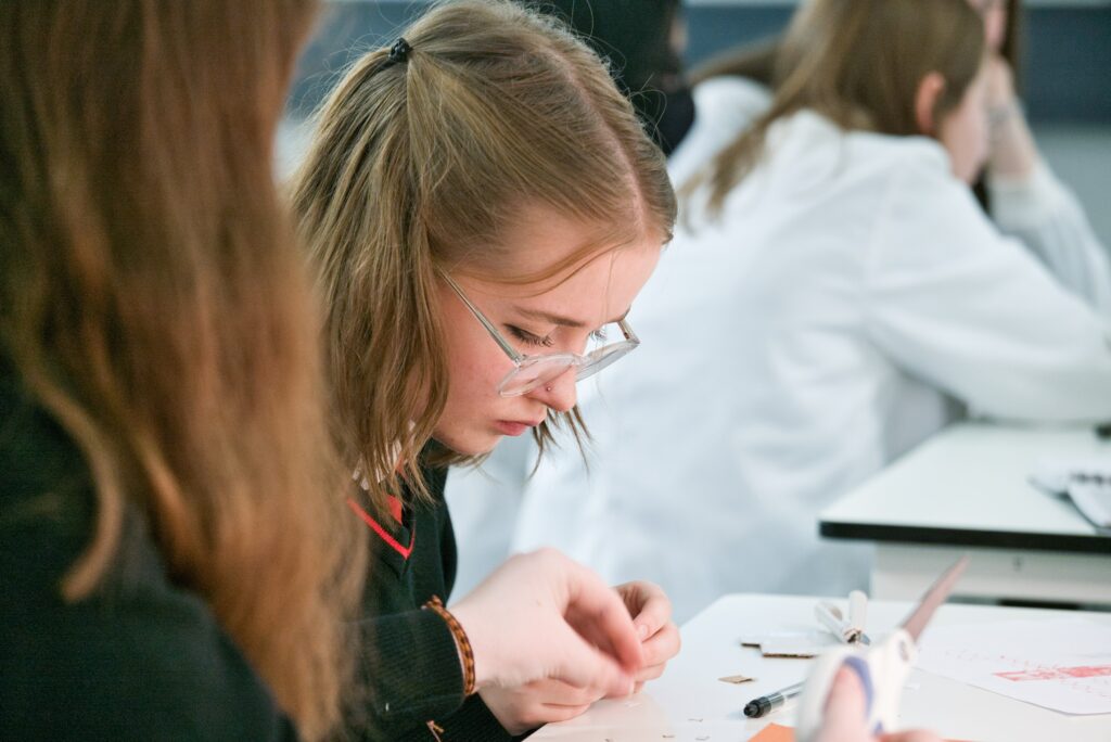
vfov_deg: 10.2
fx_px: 4168
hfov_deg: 15.2
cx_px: 556
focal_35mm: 135
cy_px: 371
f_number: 5.6
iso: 2500
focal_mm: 135
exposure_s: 1/50
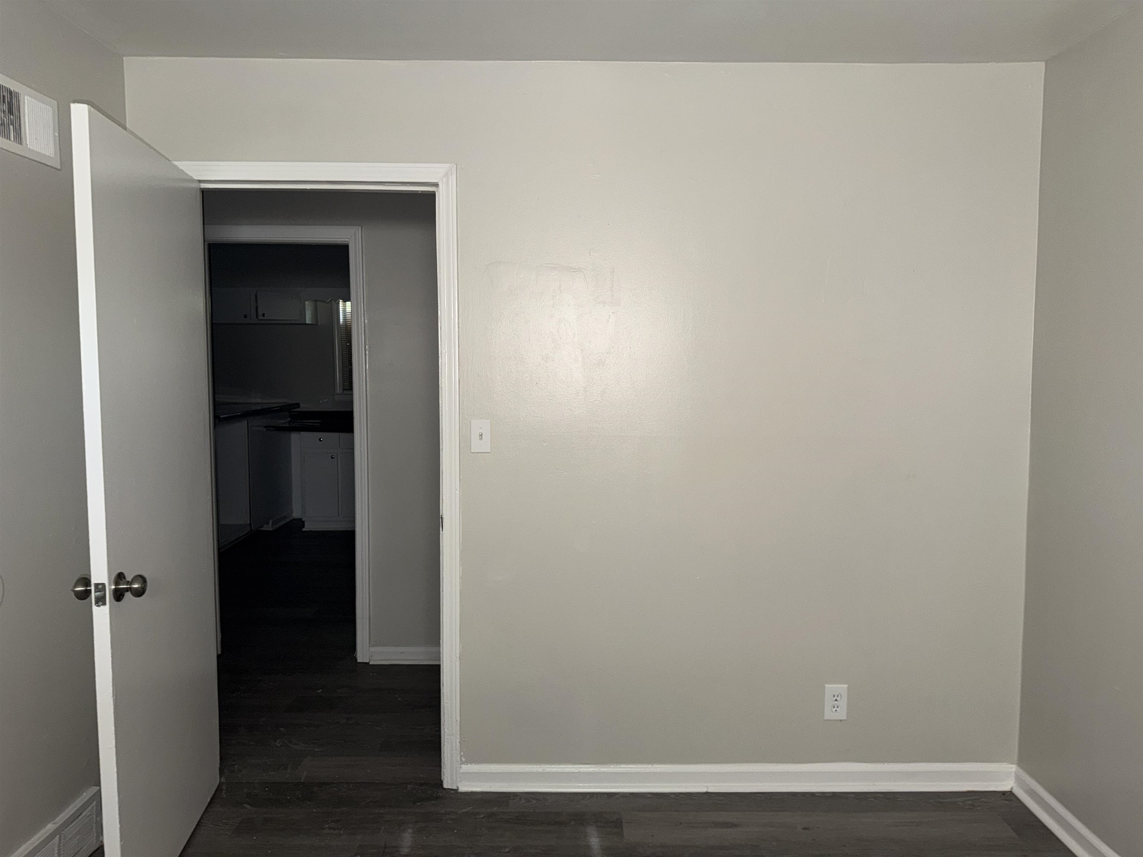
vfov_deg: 56.8
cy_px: 428
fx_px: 792
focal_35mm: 24
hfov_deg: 71.6
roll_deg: -0.4
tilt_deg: -4.3
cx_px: 572
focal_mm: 6.76
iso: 80
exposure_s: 1/25
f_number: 1.78
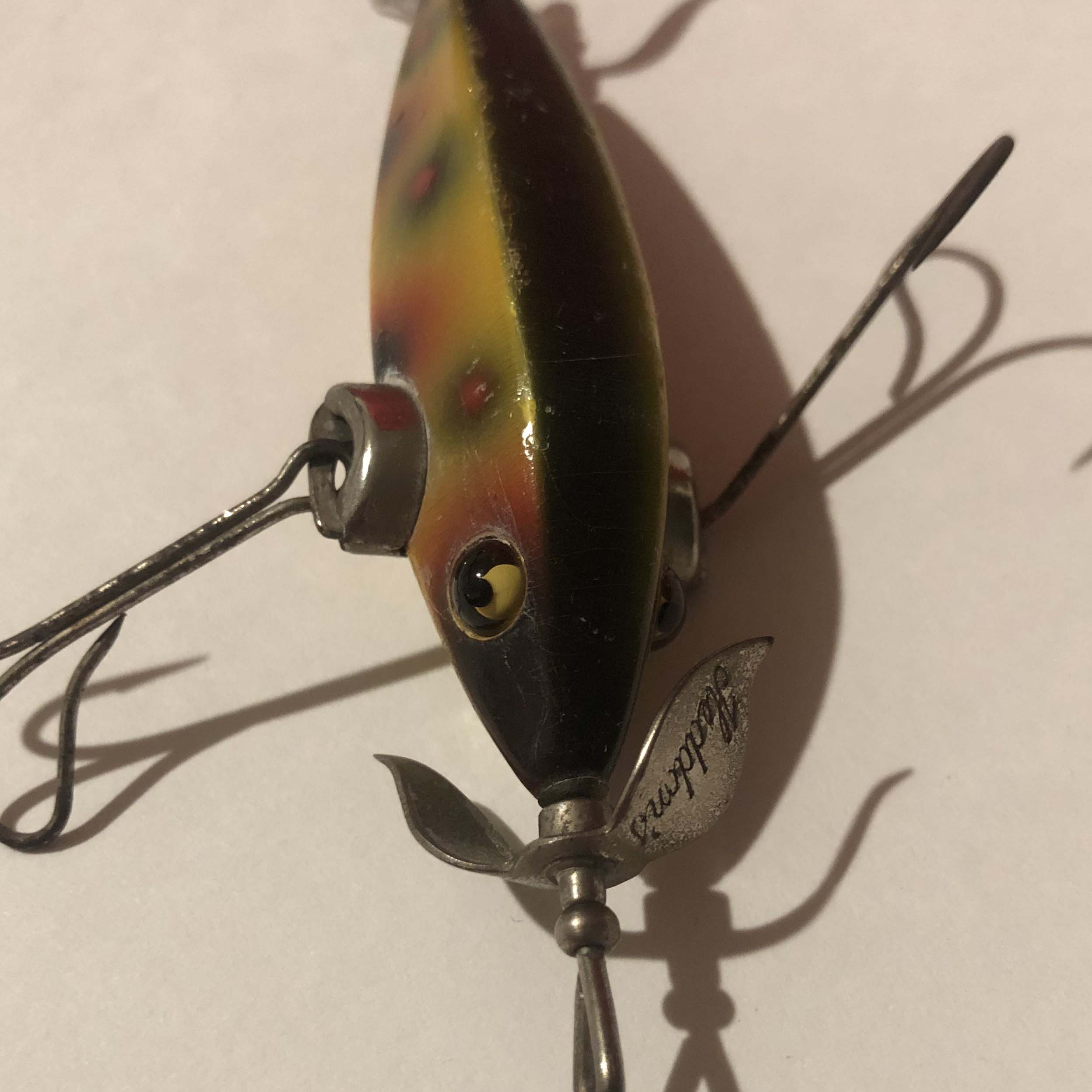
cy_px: 653
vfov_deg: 41.7
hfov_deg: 41.8
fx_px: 1428
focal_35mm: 40
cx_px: 570
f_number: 1.8
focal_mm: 3.99
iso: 100
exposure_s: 1/12
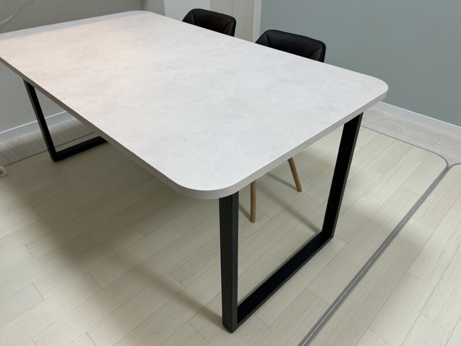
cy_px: 173
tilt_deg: -36.3
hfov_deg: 67.3
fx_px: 346
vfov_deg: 53.1
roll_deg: -0.5
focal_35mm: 26
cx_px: 230
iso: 80
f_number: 1.5
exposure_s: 1/100
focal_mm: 5.7
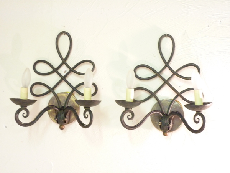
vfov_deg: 28.0
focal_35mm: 52
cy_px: 86
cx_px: 115
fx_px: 346
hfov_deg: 36.8
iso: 400
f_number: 3.8
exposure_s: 1/8
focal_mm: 8.5
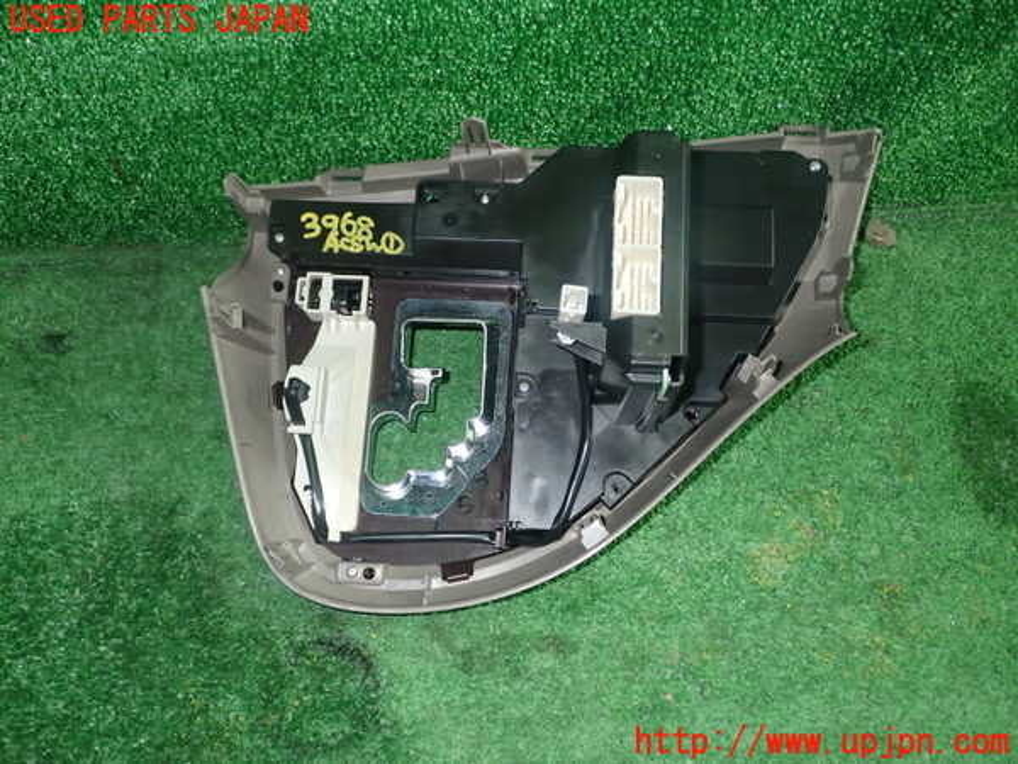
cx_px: 509
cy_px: 382
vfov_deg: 44.2
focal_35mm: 32
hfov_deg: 56.8
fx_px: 941
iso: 500
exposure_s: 1/30
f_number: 7.1
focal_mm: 5.79
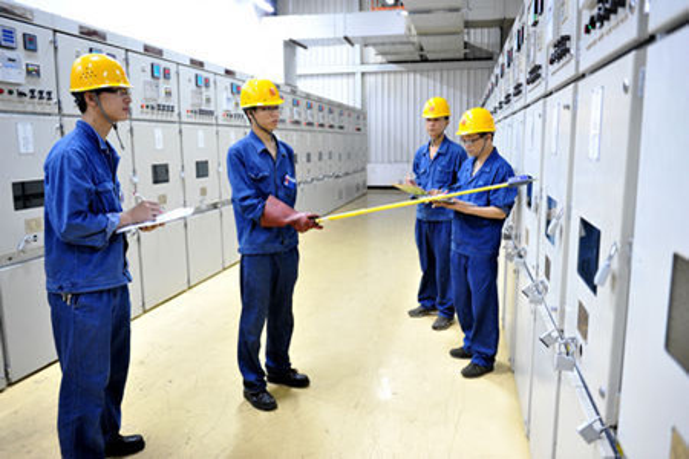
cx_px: 344
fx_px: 555
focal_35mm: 29
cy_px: 230
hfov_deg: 63.7
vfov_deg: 45.0
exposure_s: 1/20
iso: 1600
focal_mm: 29
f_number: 2.8
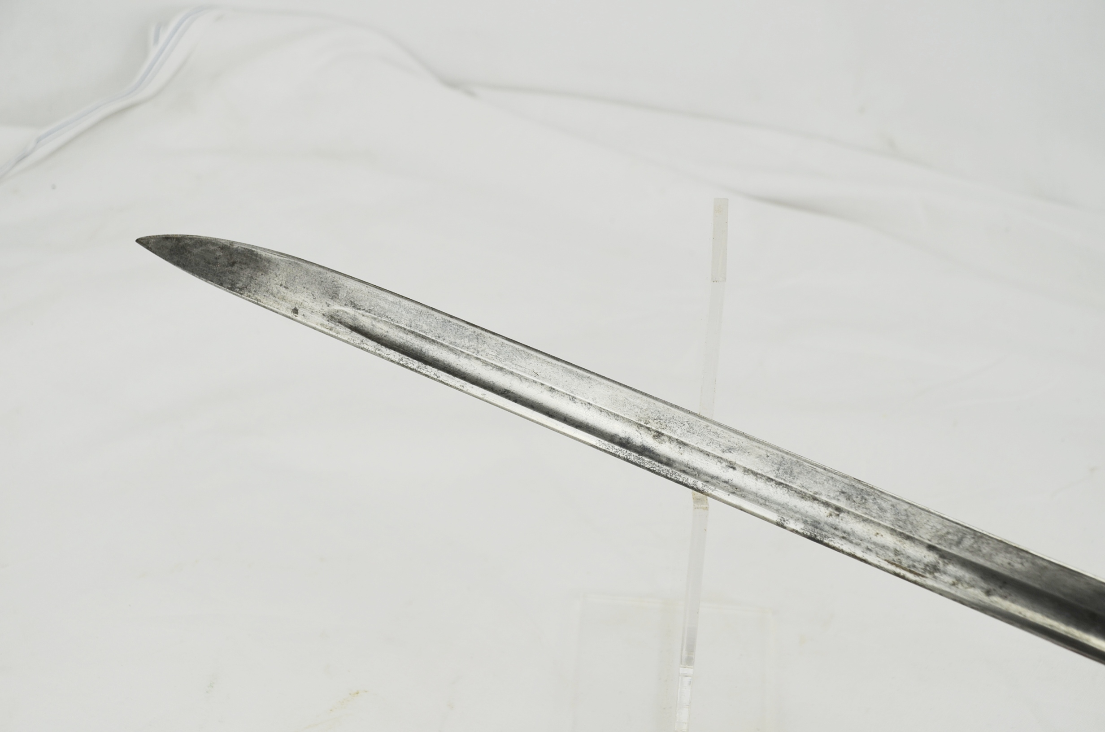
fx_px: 2205
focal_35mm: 72
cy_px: 366
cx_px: 552
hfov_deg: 28.1
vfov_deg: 18.8
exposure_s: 1/160
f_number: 6.3
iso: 200
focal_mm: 48
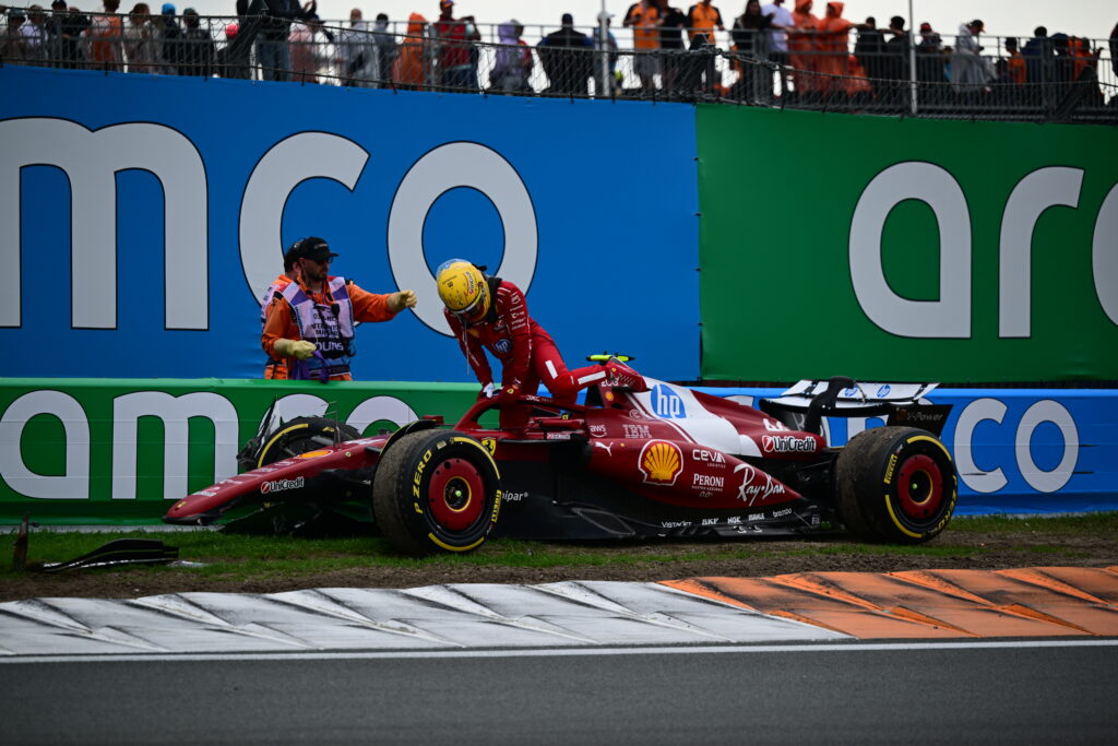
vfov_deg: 9.8
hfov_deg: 14.7
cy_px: 373
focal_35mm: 140
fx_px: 4348
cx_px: 559
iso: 100
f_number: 2.8
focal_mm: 140
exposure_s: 1/800
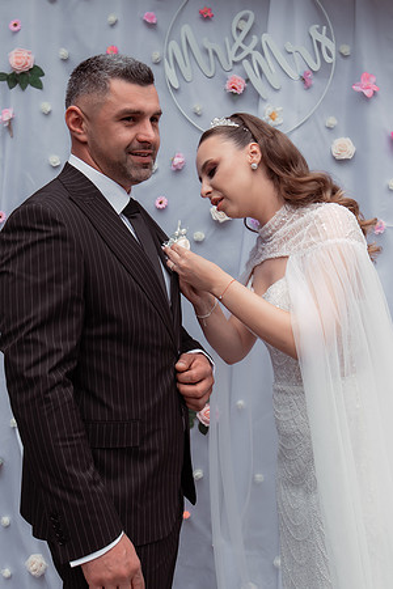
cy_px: 294
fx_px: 745
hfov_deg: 29.5
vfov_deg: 43.2
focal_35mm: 46
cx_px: 176
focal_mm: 30
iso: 200
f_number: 4.5
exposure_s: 1/400
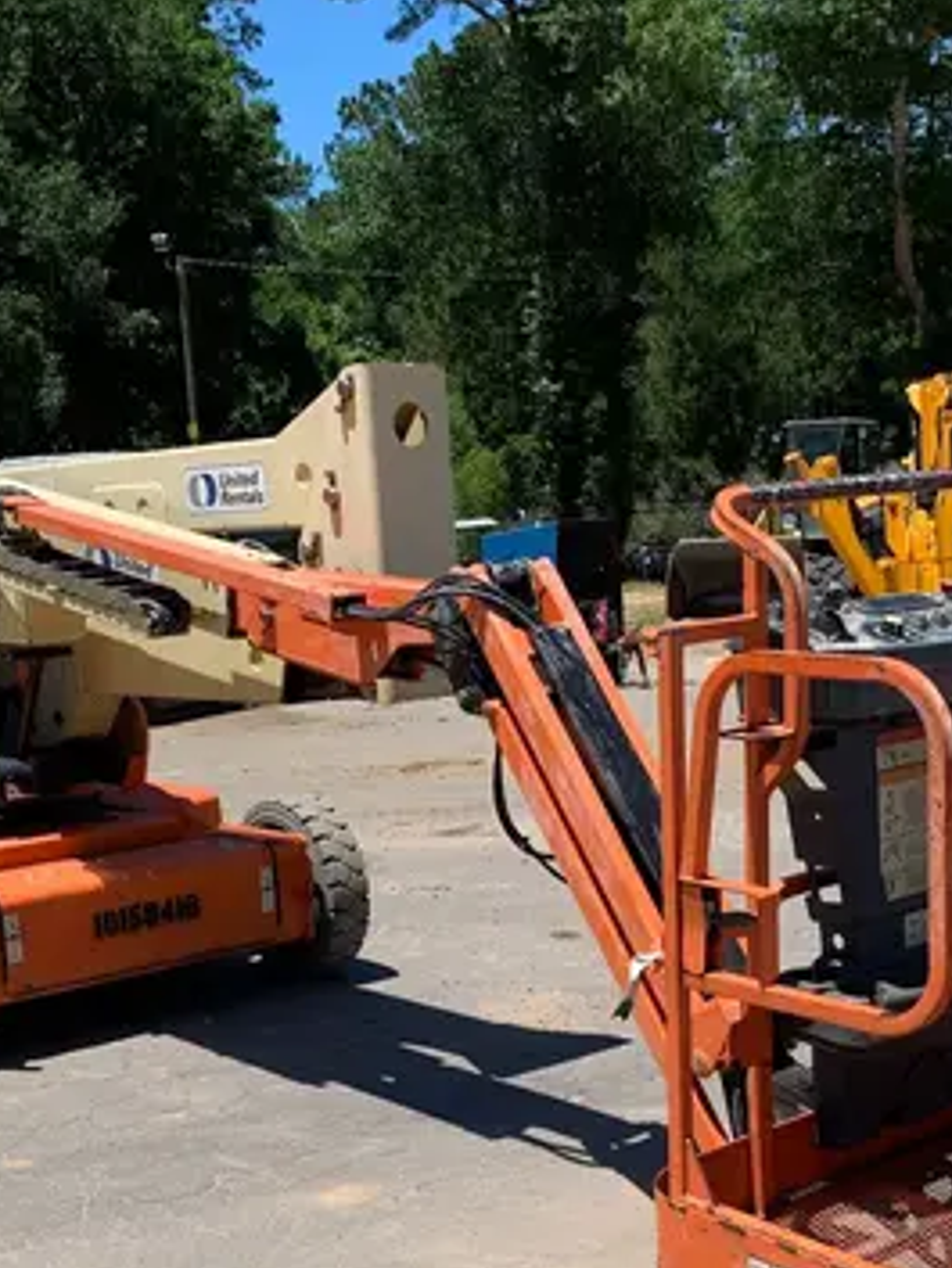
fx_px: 1979
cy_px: 875
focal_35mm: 54
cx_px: 560
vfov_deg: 35.1
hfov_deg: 27.0
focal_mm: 4.25
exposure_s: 1/1992
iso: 25
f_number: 1.8
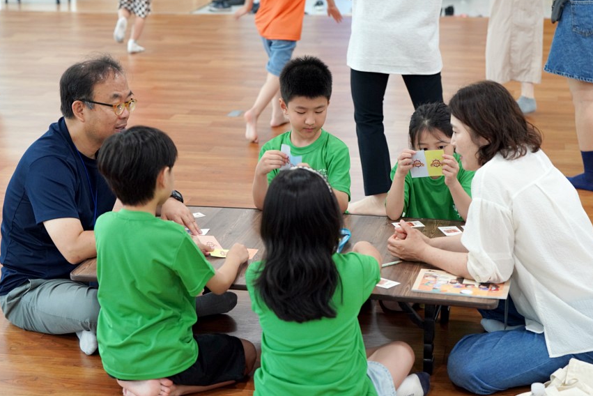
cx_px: 292
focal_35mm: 74
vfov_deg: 18.4
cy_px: 188
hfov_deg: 27.3
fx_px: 1219
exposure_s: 1/160
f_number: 4
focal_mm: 70
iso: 2000
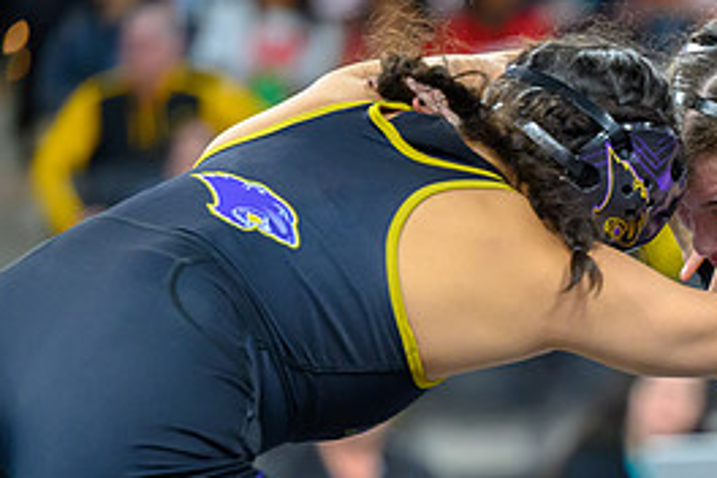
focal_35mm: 329
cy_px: 447
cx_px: 741
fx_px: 6552
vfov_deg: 4.2
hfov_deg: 6.2
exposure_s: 1/800
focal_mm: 150
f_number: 2.8
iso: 5600
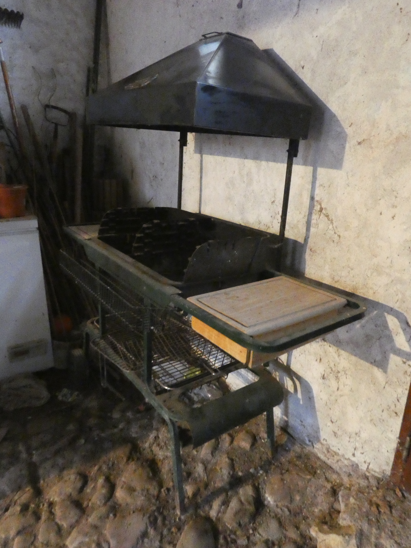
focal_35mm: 23
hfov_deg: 58.9
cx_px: 206
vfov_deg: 73.9
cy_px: 274
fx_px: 364
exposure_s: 1/2.5
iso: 3200
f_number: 6.3
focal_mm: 4.1
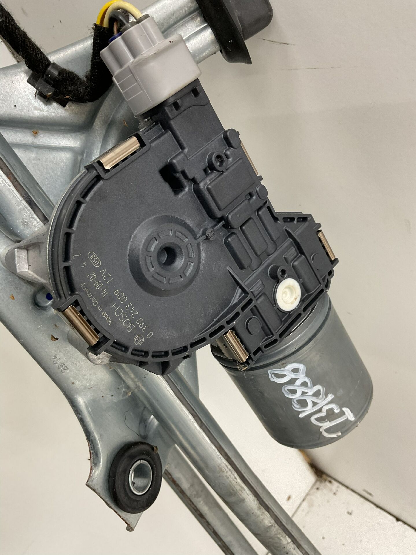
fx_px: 465
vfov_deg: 61.7
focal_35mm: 29
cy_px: 278
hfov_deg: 48.2
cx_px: 208
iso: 64
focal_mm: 3
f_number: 1.8
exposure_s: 1/50
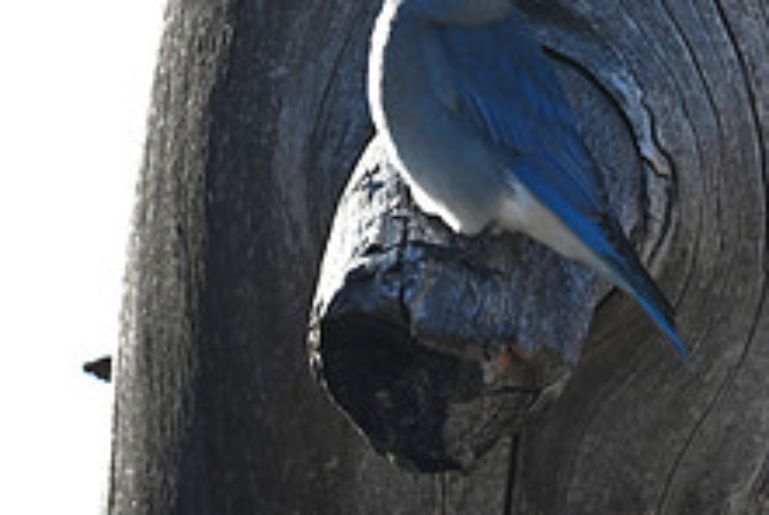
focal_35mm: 1574
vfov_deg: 0.9
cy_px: 127
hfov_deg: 1.3
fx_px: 33667
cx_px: 800
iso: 200
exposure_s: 1/640
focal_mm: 600
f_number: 6.3
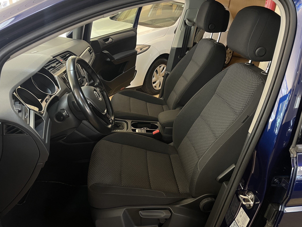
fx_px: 227
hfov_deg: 67.3
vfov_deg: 53.1
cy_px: 114
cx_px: 151
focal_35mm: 26
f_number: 1.6
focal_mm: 4.2
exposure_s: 1/50
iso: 320
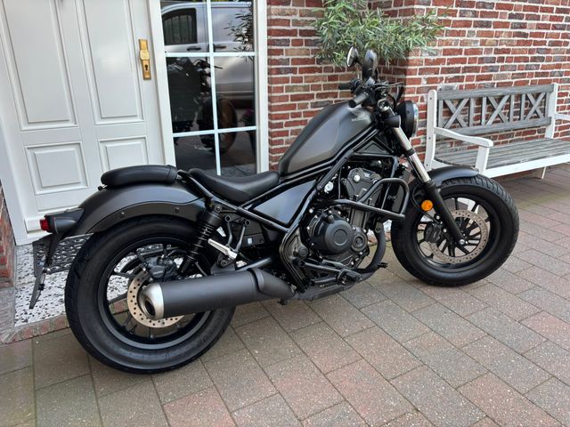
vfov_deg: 53.1
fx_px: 428
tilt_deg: -21.8
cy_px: 214
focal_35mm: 26
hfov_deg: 67.3
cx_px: 285
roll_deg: -0.3
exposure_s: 1/121
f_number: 1.6
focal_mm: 5.96
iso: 50
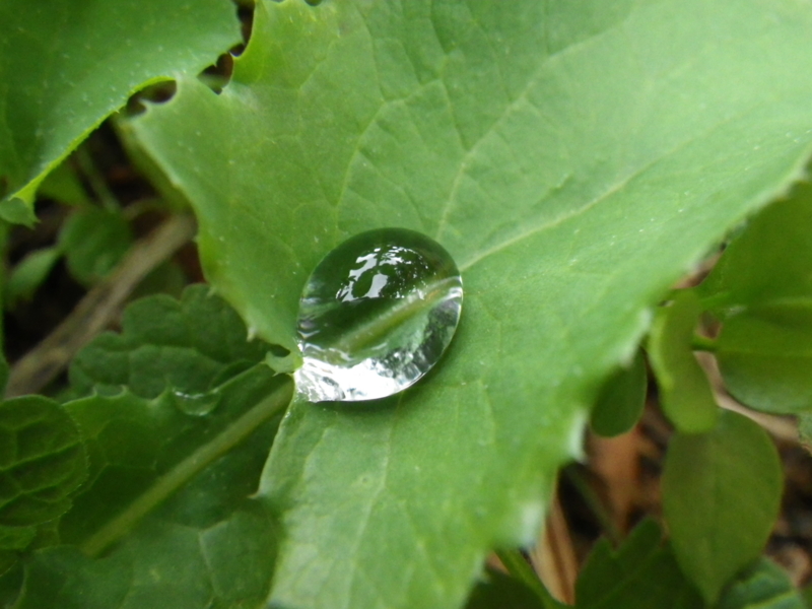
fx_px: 798
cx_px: 406
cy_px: 304
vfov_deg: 41.8
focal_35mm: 34
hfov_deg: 54.0
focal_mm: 6.1
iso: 800
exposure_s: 1/50
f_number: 3.8
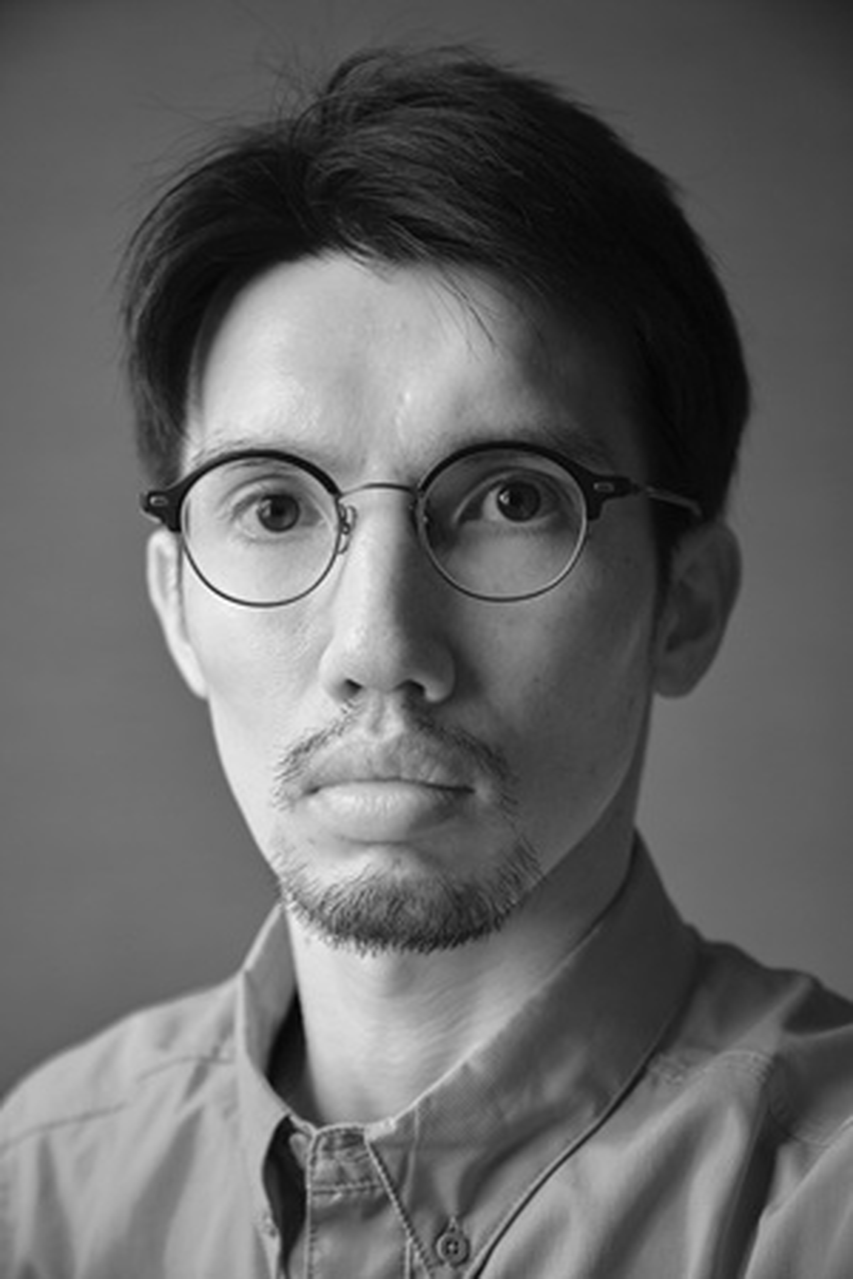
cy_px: 640
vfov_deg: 40.3
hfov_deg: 27.5
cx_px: 426
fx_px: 1741
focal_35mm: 49
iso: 160
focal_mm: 32.9
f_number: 2.8
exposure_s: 1/40
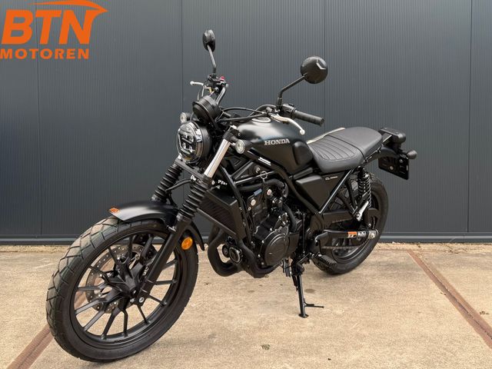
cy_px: 184
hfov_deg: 71.6
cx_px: 246
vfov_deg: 56.8
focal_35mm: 24
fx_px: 341
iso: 64
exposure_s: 1/121
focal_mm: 6.76
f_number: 1.78
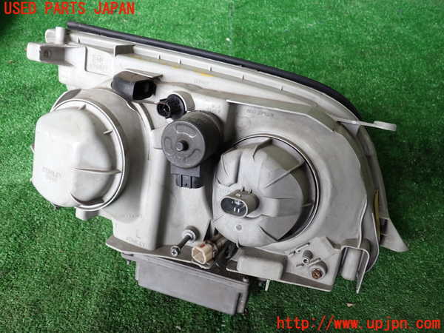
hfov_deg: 60.0
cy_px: 166
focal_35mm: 30
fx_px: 385
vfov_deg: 46.8
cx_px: 222
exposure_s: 1/100
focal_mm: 5.4
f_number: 2.3
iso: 200
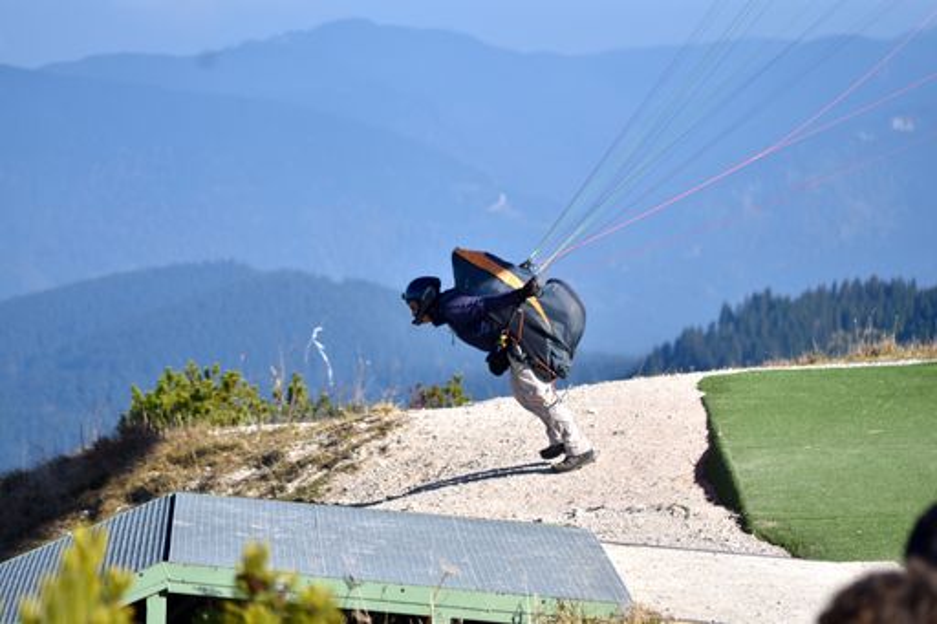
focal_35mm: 135
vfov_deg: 10.2
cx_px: 468
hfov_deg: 15.2
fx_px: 3512
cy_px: 312
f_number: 2.8
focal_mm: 90
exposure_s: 1/2000
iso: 100
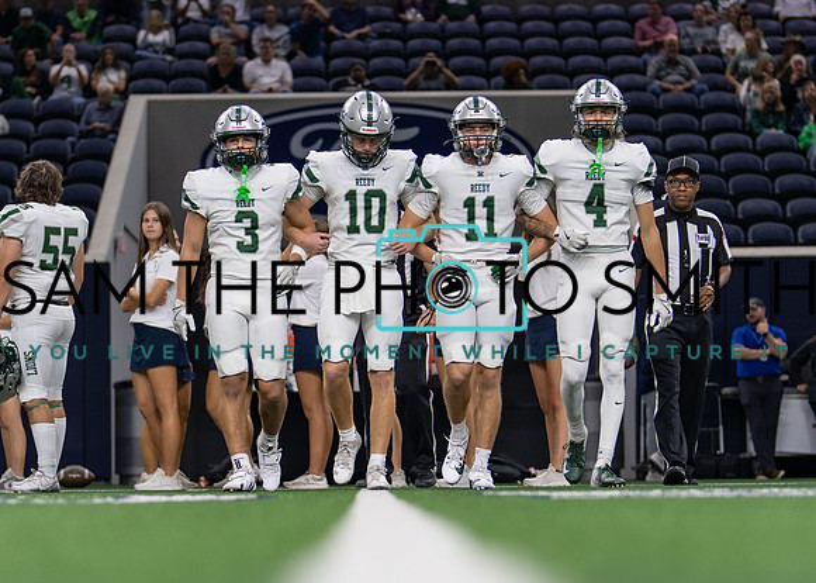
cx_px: 388
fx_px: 3190
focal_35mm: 138
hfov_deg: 14.6
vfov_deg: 10.4
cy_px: 376
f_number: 1.2
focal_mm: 50
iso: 250
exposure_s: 1/640
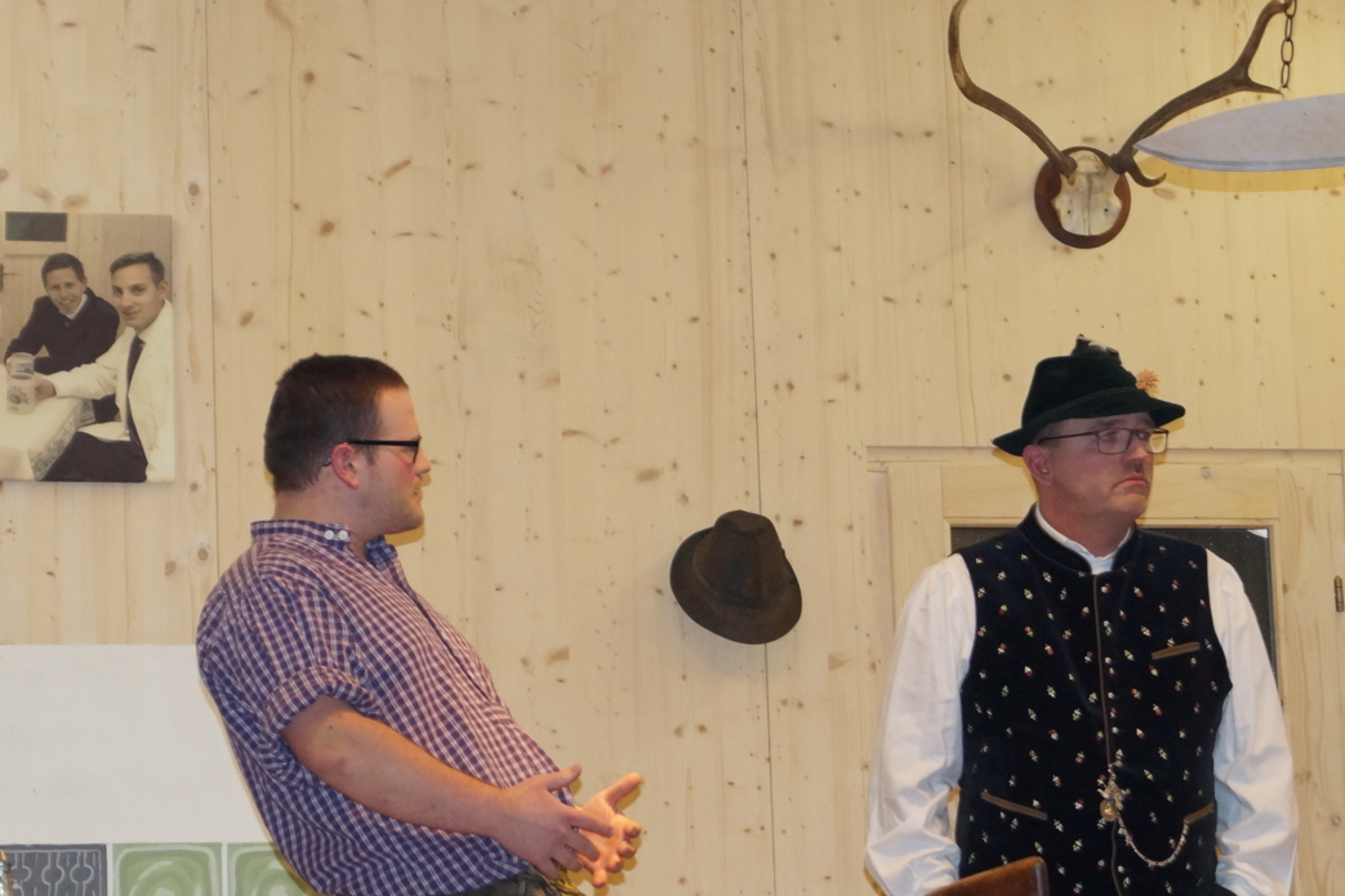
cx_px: 476
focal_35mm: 138
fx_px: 5155
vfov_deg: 9.9
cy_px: 502
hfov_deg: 14.8
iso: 1000
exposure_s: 1/160
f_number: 5.6
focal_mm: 50
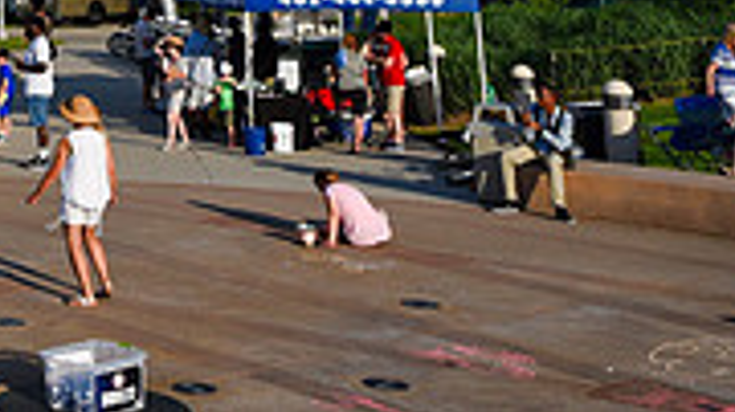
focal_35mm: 81
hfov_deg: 21.1
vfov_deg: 13.2
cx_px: -437
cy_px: -373
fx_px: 1578
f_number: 10
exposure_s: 1/400
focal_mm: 24
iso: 200
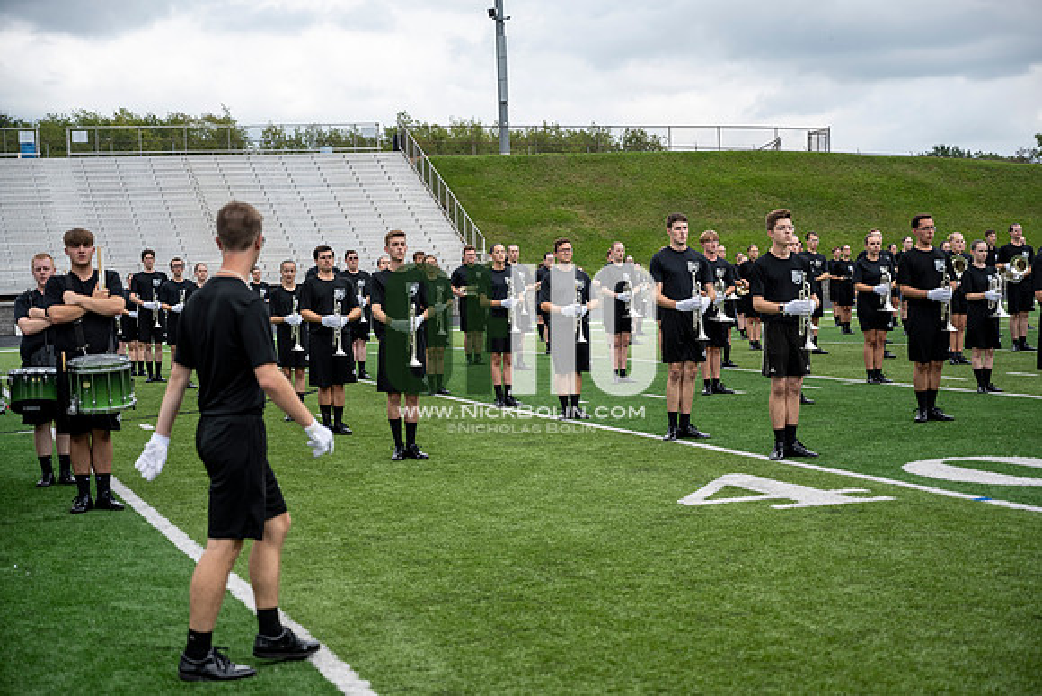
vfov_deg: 21.6
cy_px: 348
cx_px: 521
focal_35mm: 63
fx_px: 1824
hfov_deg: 31.9
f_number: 4
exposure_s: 1/800
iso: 250
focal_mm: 63
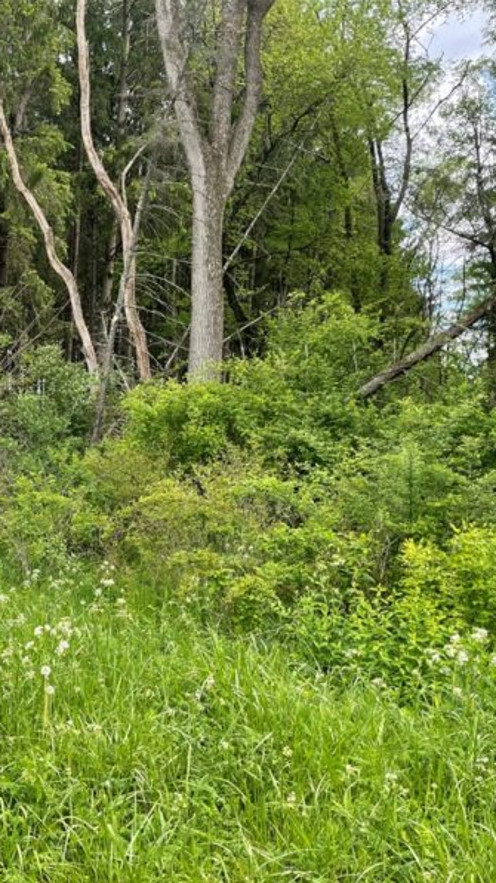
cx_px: -40
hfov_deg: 28.5
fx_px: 889
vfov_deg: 52.8
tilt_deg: +0.1
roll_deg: -0.8
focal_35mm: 38
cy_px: 443
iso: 32
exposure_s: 1/596
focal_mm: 4.2
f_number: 1.6
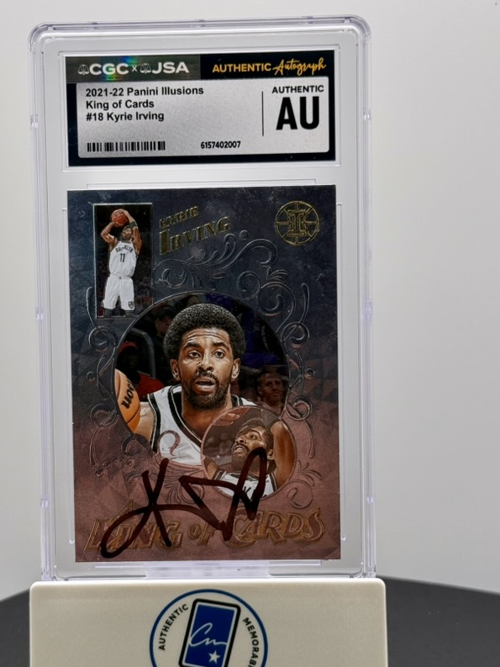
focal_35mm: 62
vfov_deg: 31.2
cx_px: 202
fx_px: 1194
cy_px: 359
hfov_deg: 23.6
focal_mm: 6.76
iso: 50
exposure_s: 1/179
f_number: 1.78
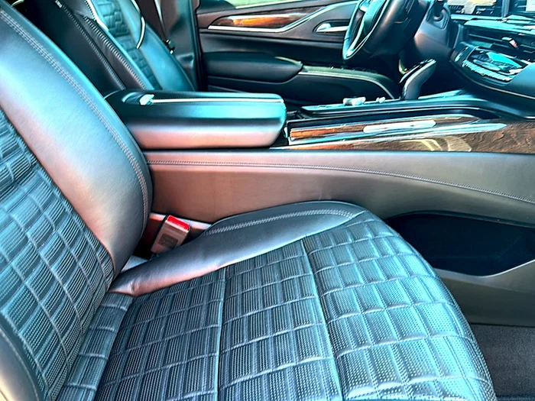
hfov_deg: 69.4
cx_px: 268
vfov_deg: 54.9
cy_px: 200
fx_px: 386
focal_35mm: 25
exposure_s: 1/40
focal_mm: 6.86
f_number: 1.78
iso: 100
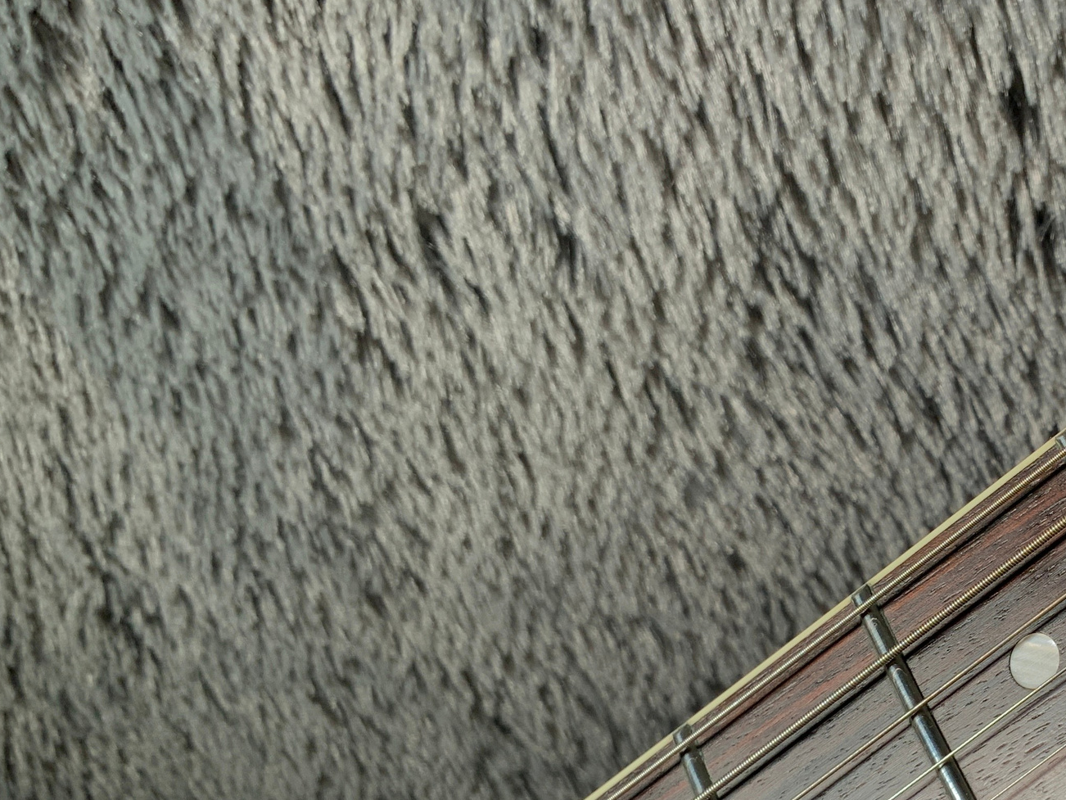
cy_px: 601
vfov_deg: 25.4
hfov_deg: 31.5
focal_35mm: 57
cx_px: 1042
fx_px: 1756
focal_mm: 3
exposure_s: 1/104
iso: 20
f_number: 1.8
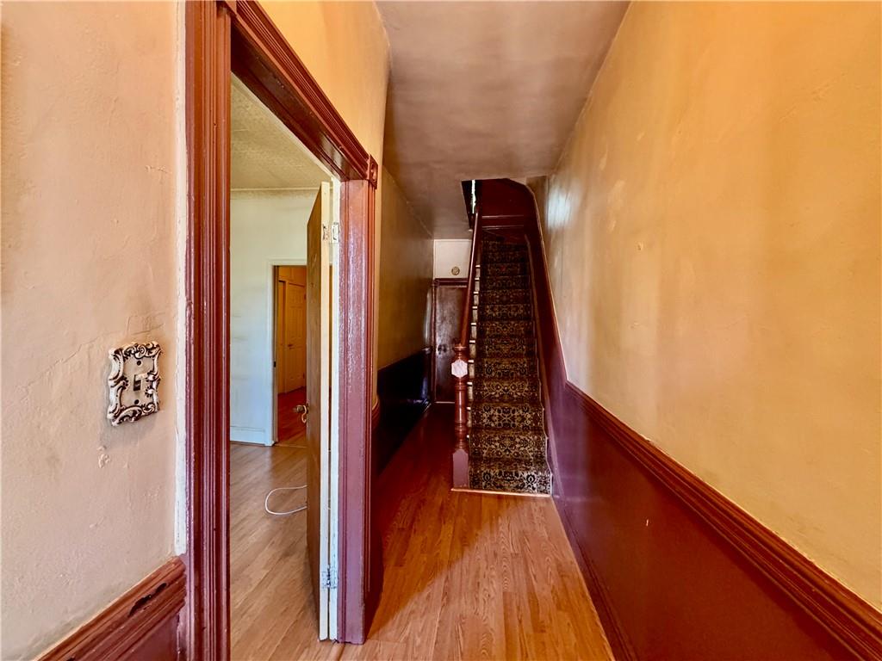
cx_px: 441
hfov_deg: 102.1
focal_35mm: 14
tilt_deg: -2.2
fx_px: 357
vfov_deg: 85.7
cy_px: 330
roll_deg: -1.3
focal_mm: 2.22
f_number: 2.2
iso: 1000
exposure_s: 1/60
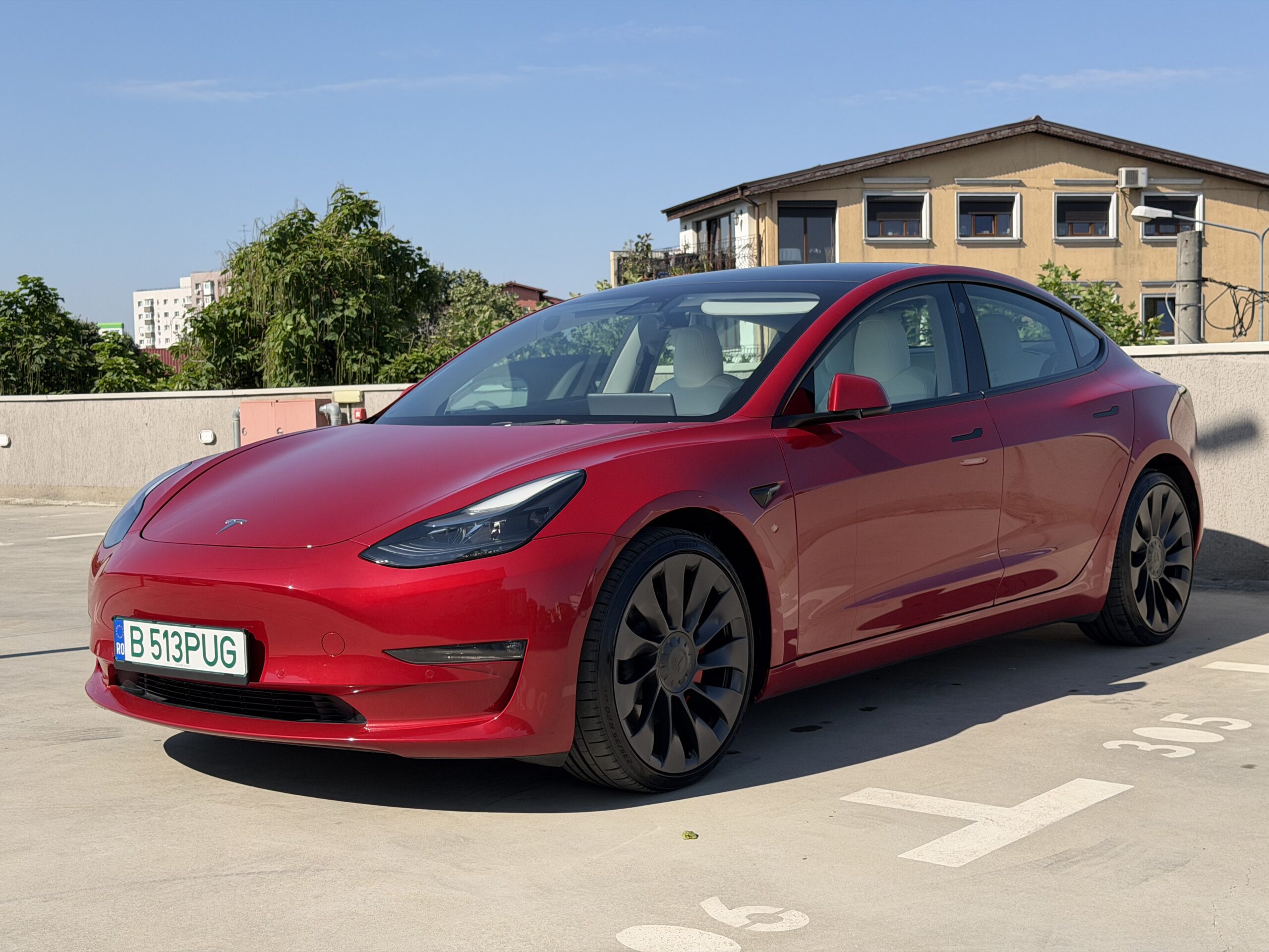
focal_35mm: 48
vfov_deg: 30.3
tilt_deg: -3.3
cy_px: 476
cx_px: 634
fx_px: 1760
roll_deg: +1.4
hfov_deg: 39.7
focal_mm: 6.76
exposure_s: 1/4878
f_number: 1.78
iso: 80
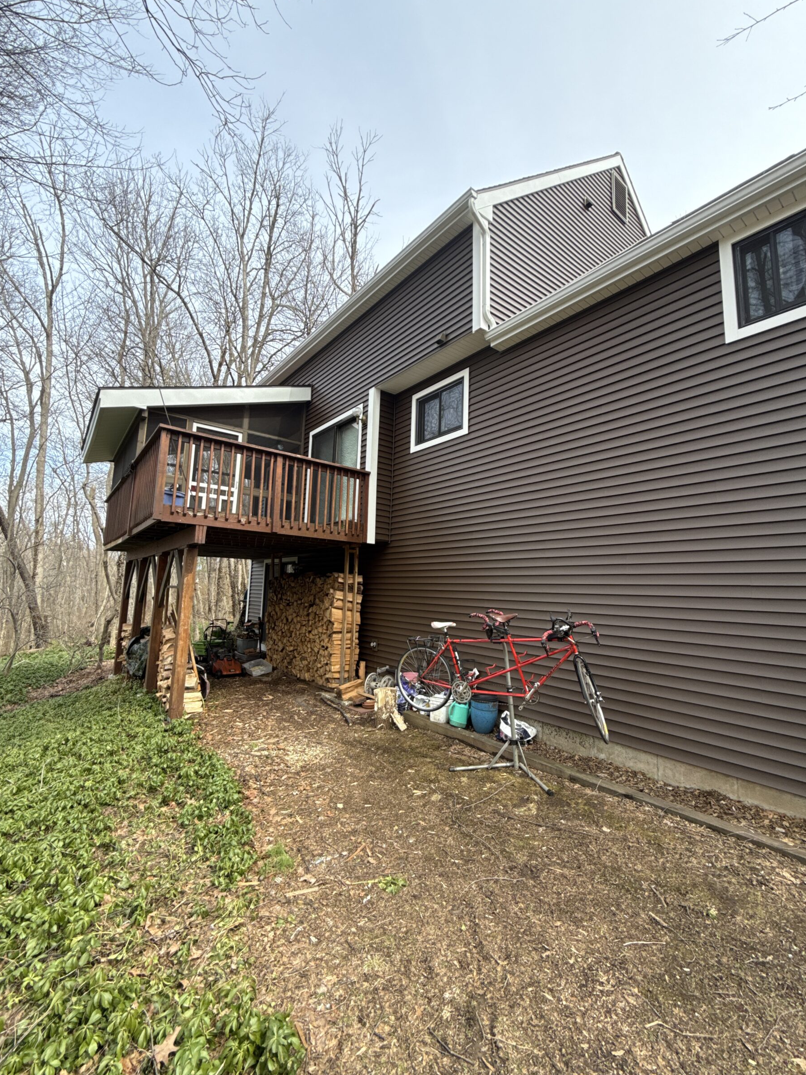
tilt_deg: +10.5
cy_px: 528
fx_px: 466
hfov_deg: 81.7
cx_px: 398
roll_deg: -2.6
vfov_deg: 98.2
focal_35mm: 15
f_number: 2.2
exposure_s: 1/319
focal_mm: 2.22
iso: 64
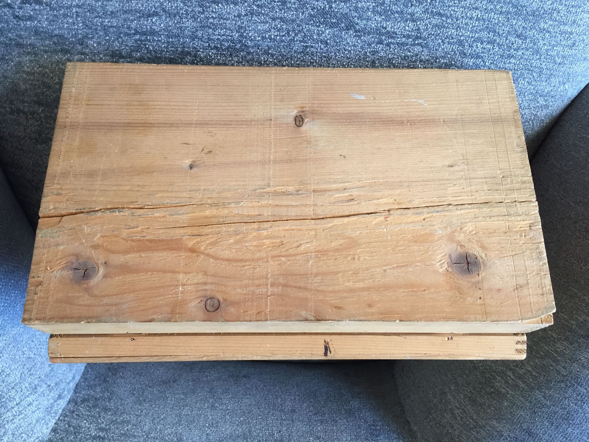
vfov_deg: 48.2
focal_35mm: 29
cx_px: 294
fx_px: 493
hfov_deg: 61.7
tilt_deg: -59.8
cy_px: 221
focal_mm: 4.15
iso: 160
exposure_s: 1/33
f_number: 2.2
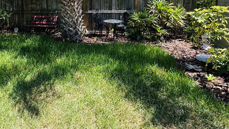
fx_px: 140
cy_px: 17
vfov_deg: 45.6
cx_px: 82
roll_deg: +1.9
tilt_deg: -6.4
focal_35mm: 23
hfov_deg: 76.9
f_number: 2.2
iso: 64
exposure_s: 1/294
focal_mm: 2.22
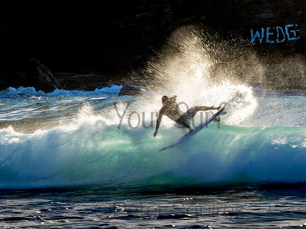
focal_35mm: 585
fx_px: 5173
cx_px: 149
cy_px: 113
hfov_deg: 3.4
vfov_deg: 2.5
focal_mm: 200
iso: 100
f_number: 18
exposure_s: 1/50
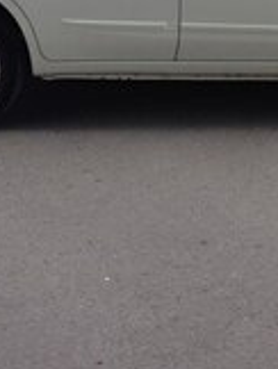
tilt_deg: -6.7
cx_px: 248
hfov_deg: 14.5
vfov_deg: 18.7
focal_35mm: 101
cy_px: -36
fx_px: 1079
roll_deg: +0.2
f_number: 2.4
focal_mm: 4.12
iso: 50
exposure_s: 1/553
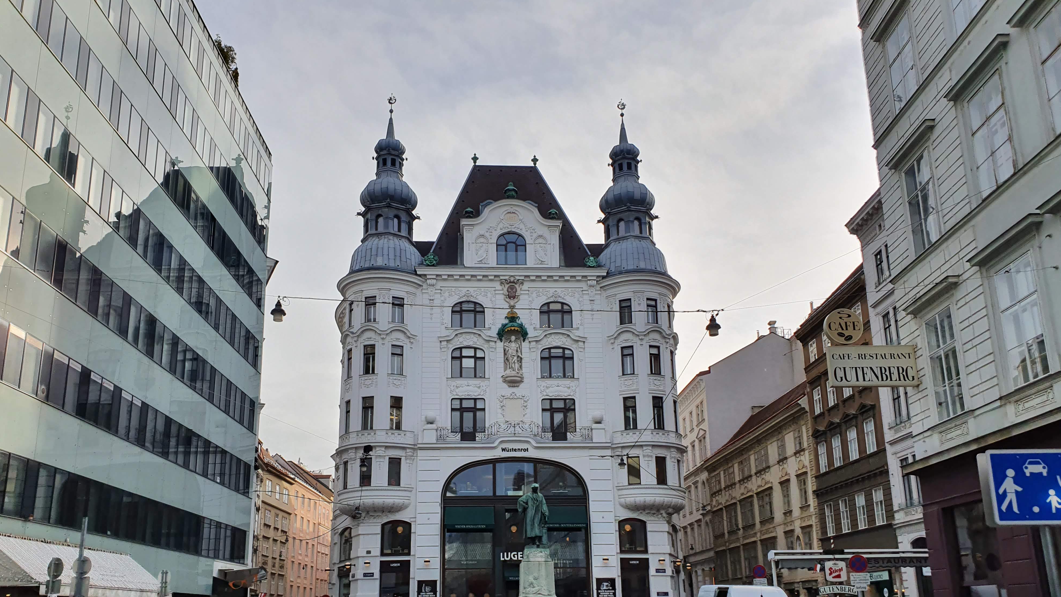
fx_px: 816
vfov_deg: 39.6
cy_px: 405
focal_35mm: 29
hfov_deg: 66.1
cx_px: 525
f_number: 2.4
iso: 50
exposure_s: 1/2160
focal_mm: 4.32
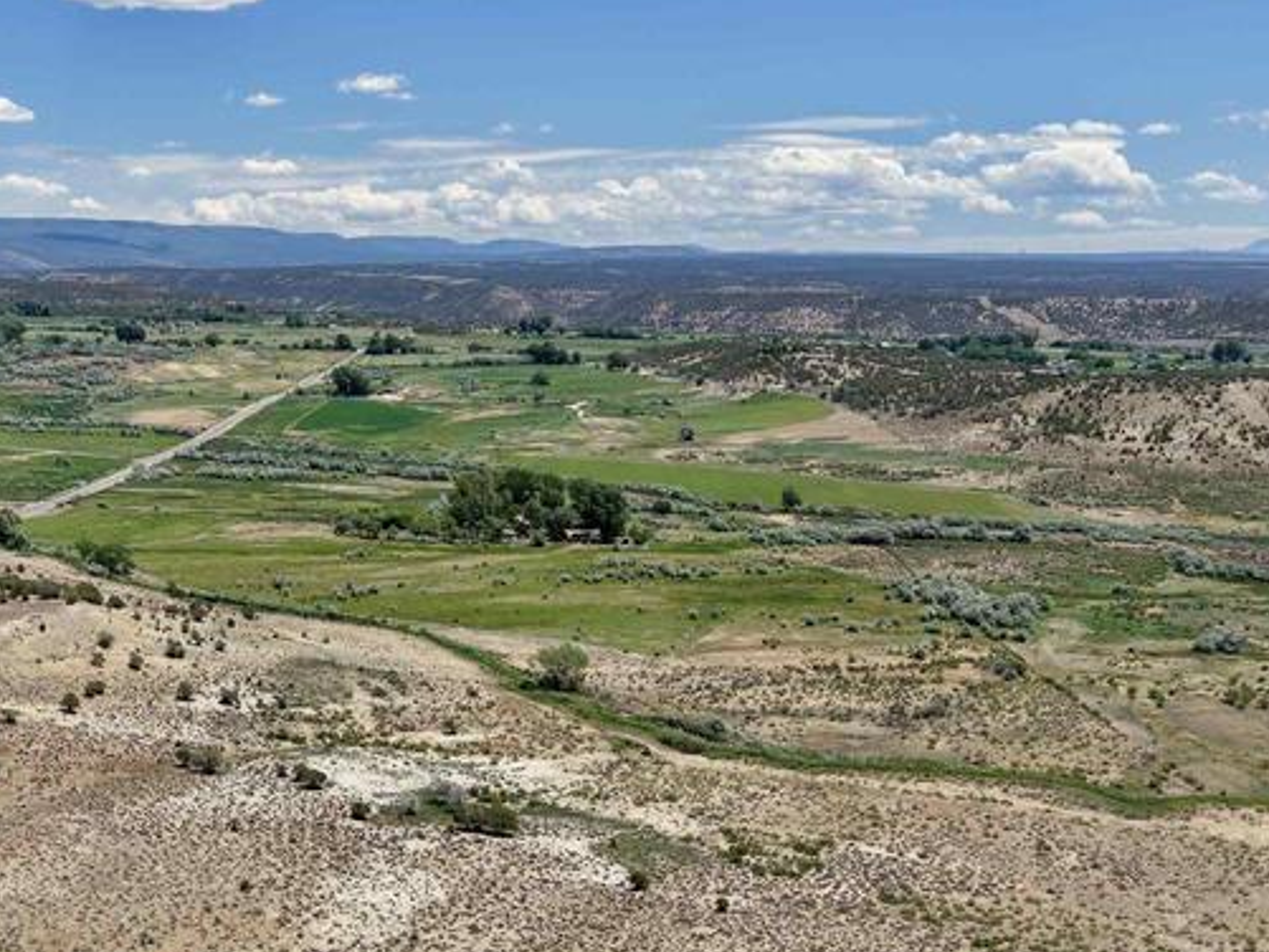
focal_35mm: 49
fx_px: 1797
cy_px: 544
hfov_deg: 37.1
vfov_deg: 29.6
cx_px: 194
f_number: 1.8
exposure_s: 1/3200
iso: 100
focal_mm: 8.67
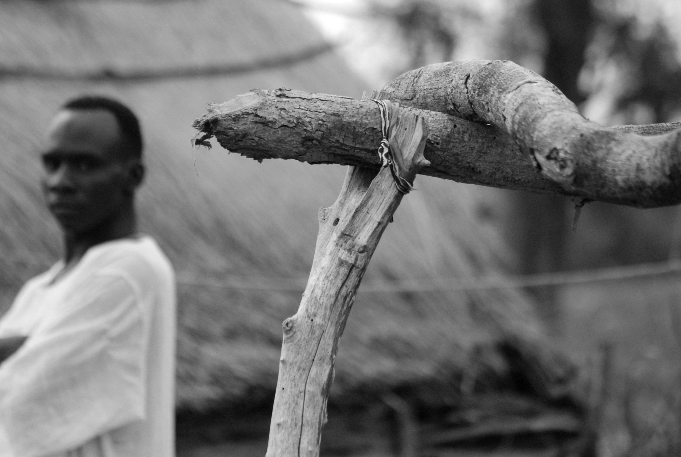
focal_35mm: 180
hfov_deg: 11.4
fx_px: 3412
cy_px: 228
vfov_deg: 7.7
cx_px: 340
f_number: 4.2
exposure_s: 1/160
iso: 400
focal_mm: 120
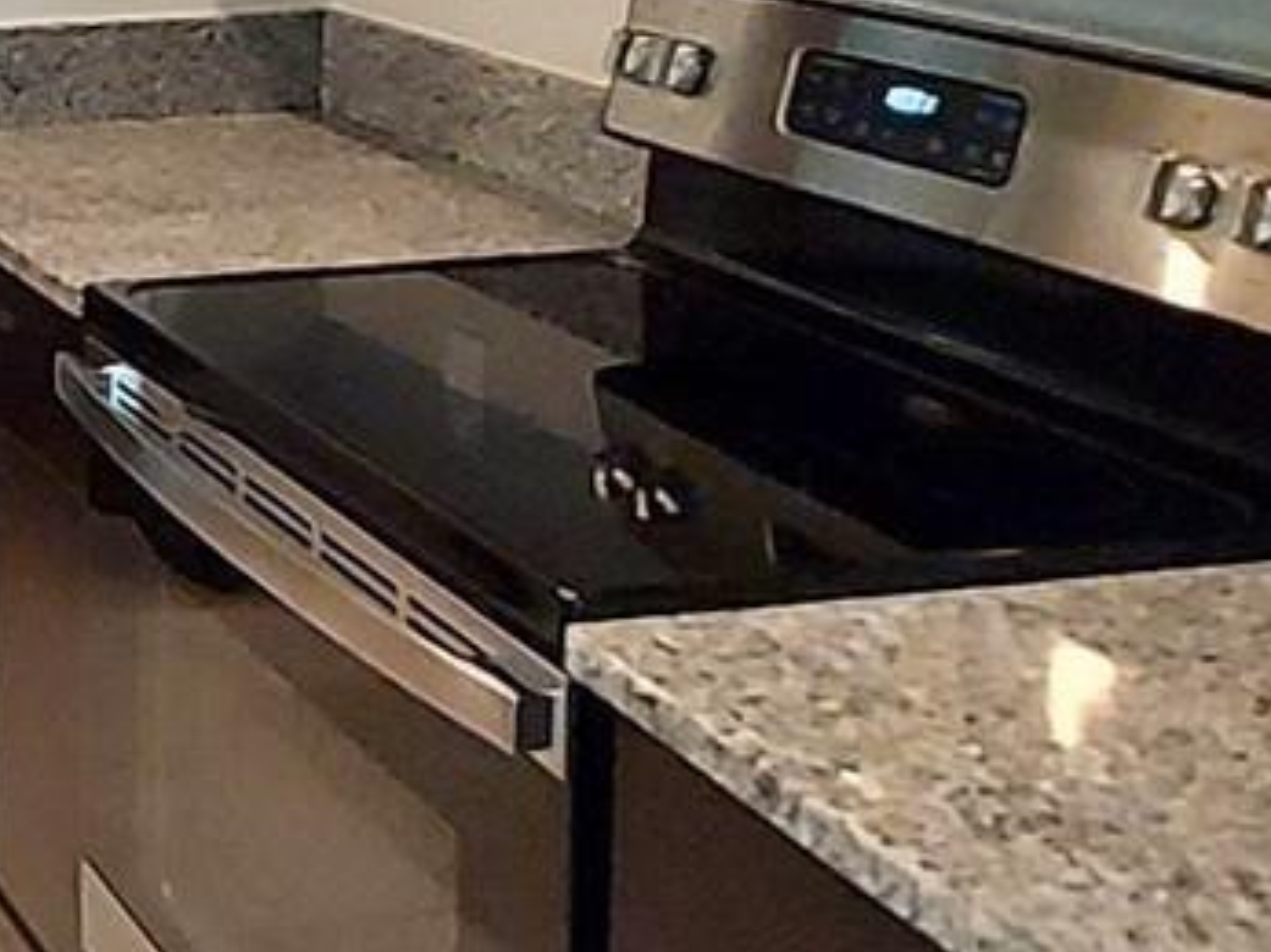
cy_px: -187
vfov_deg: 22.5
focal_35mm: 60
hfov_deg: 26.7
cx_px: -425
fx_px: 2202
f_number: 2.2
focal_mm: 1.42
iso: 320
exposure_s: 1/50
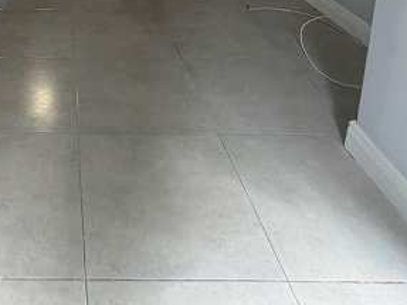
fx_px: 458
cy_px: -106
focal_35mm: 39
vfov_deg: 28.8
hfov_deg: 44.5
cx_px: 58
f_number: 2.2
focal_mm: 2.22
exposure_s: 1/60
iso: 320
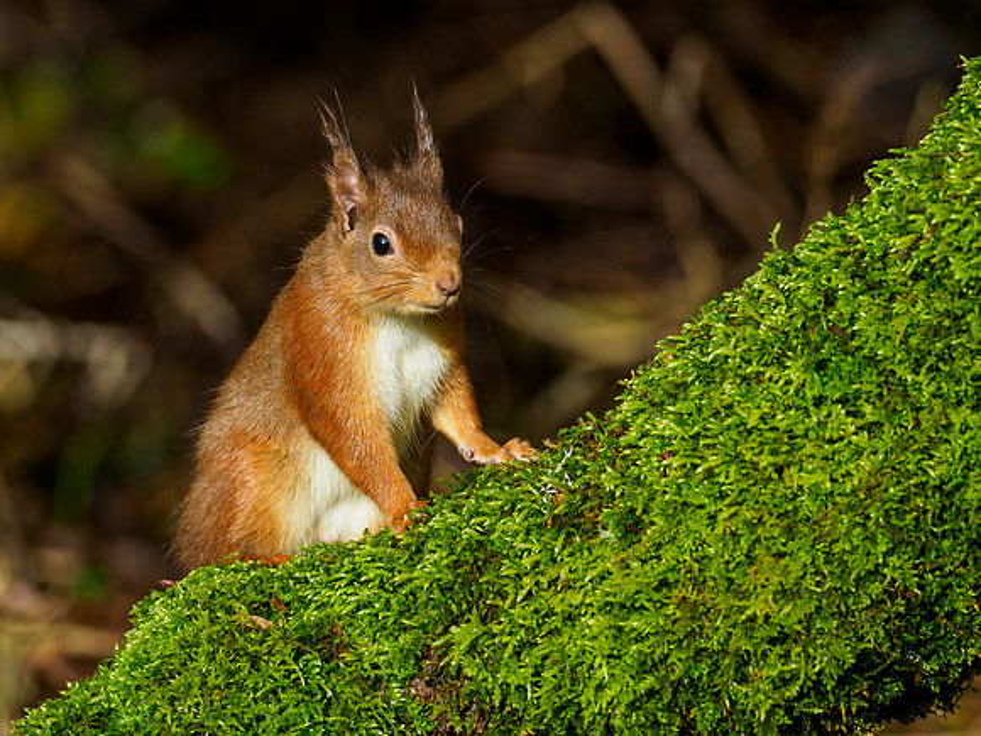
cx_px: 392
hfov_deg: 2.6
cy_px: 274
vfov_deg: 2.0
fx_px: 21389
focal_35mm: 755
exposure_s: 1/640
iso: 200
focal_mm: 300
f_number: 4
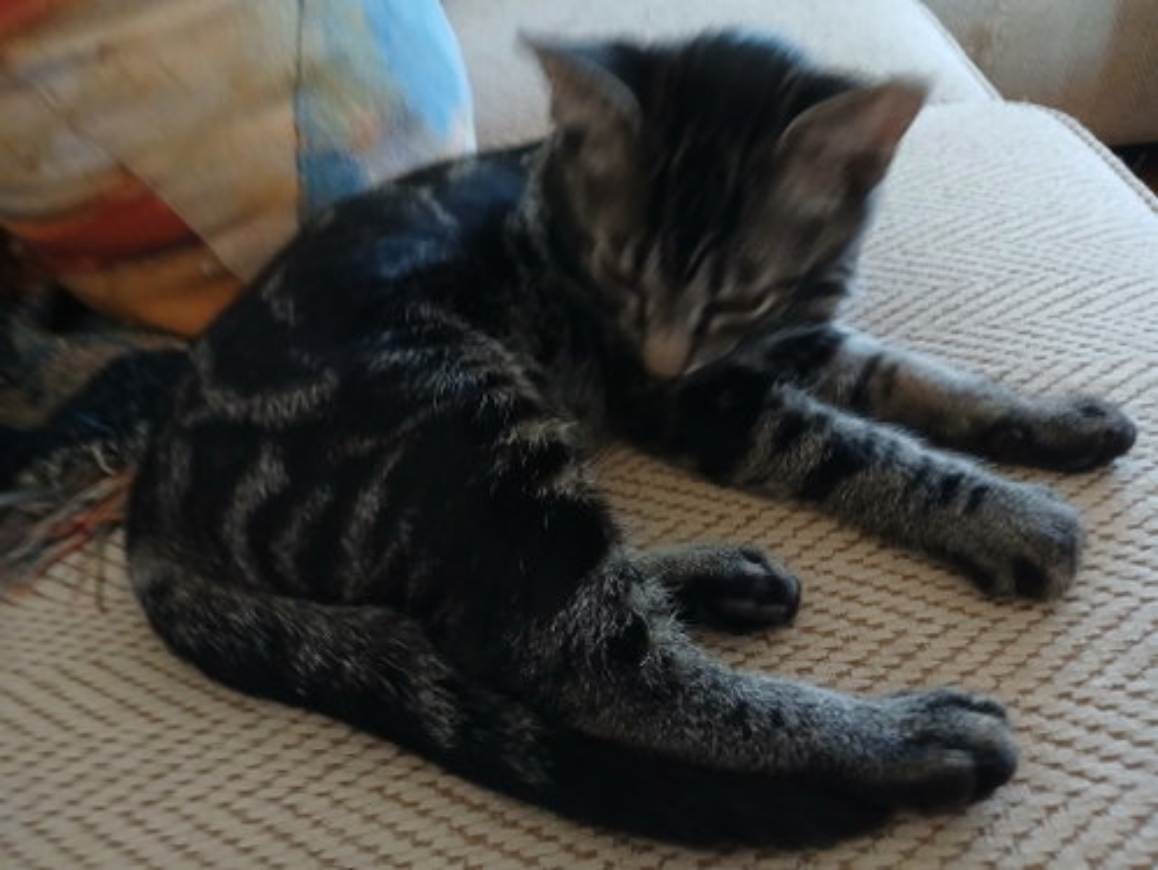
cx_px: 579
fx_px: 870
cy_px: 435
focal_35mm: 26
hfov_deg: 67.3
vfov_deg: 53.1
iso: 500
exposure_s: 1/20
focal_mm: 3.98
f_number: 1.8
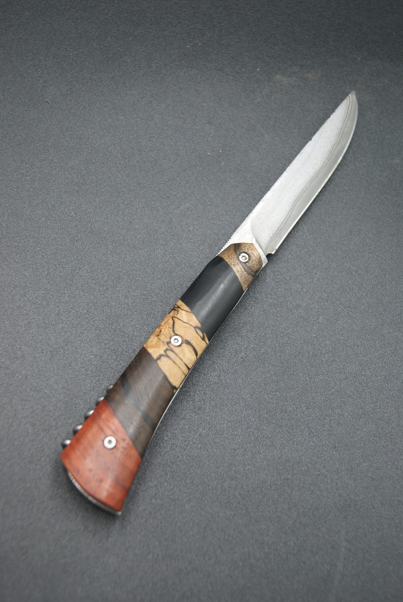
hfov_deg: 29.9
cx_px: 202
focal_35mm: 45
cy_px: 301
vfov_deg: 43.6
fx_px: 753
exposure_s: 1/60
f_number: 4.5
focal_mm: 30
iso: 125
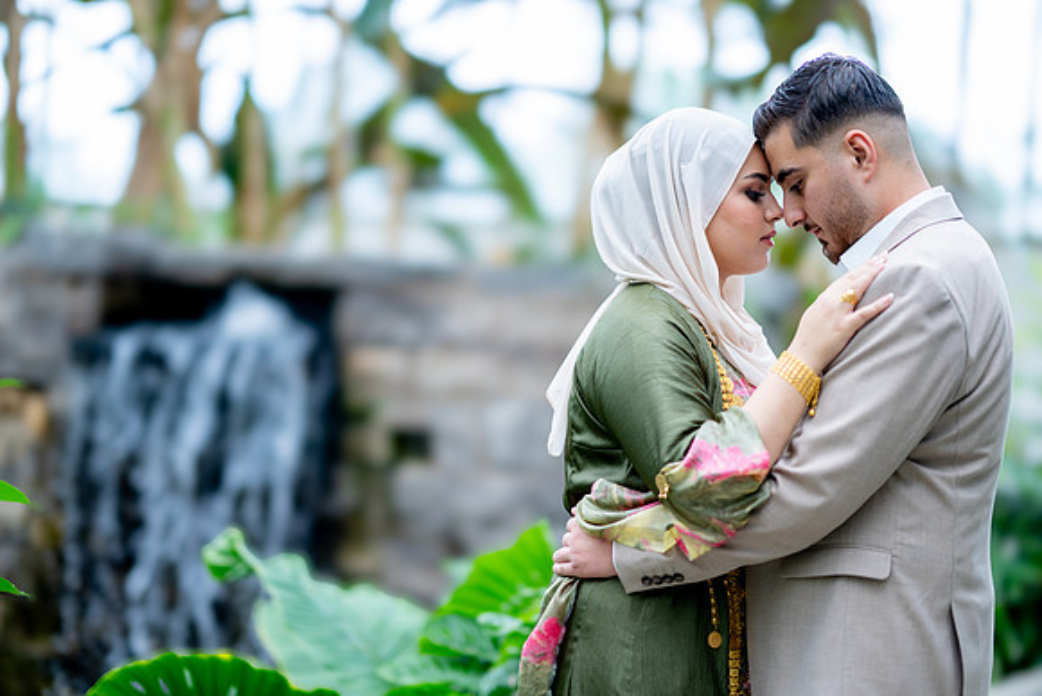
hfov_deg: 23.9
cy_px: 348
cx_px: 521
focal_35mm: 85
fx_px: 2461
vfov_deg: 16.1
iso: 100
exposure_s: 1/400
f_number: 1.4
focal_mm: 85
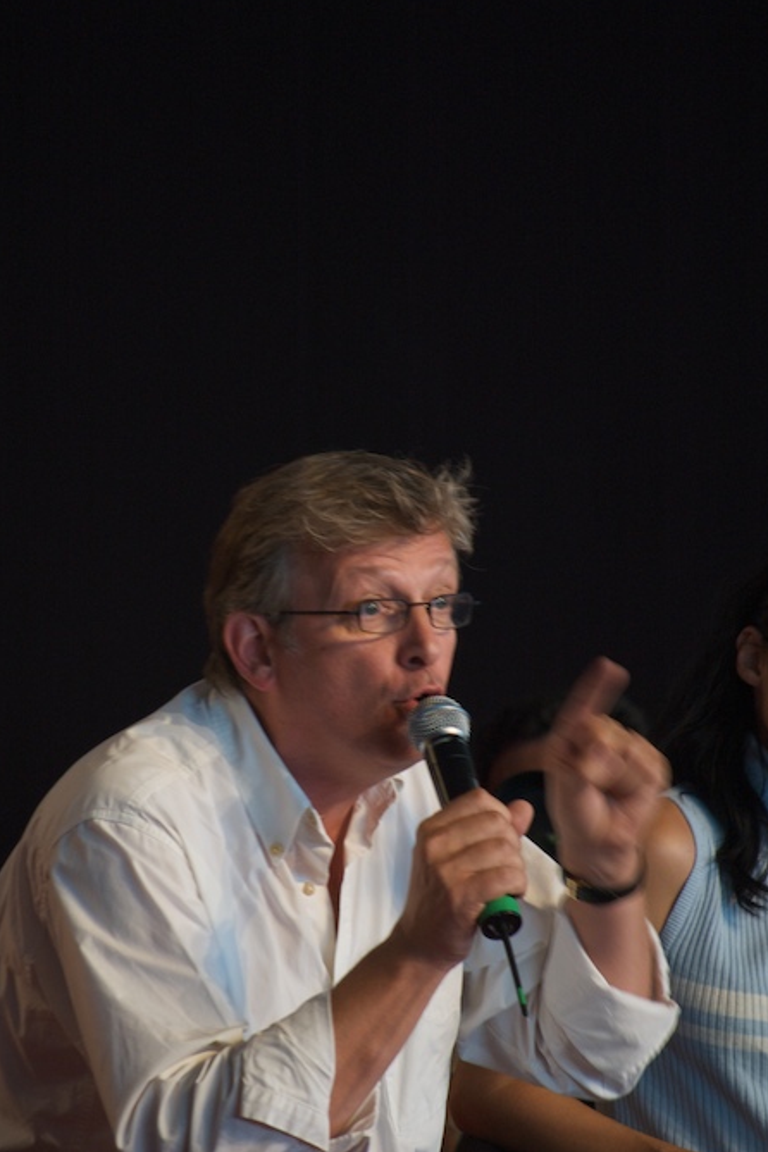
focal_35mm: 358
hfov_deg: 3.8
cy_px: 670
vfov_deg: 5.8
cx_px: 340
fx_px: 11455
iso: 400
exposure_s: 1/50
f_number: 5.6
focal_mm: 200
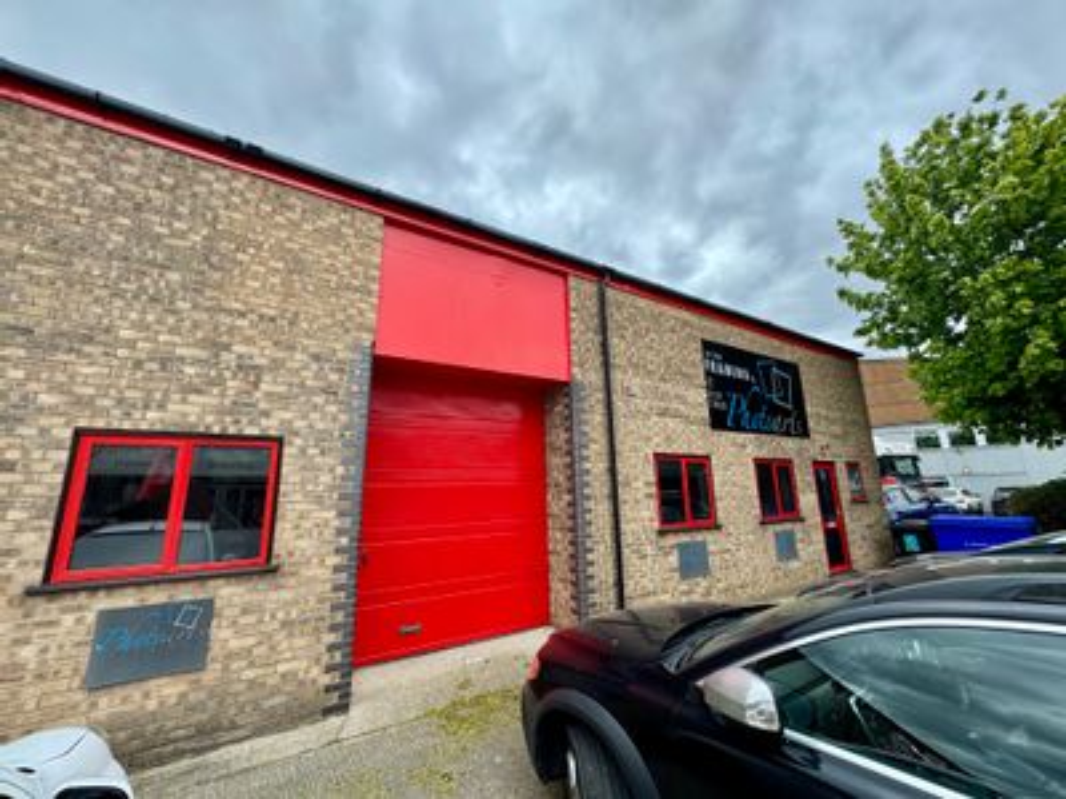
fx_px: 431
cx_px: 533
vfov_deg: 85.7
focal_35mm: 14
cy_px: 400
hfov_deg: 102.1
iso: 40
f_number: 2.2
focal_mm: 2.22
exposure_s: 1/485
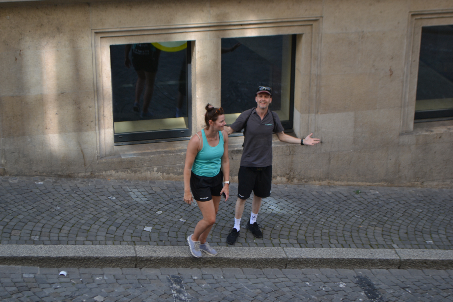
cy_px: 151
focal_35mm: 78
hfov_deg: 26.0
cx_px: 226
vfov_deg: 17.5
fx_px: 981
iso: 160
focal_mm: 52
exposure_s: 1/125
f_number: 5.6
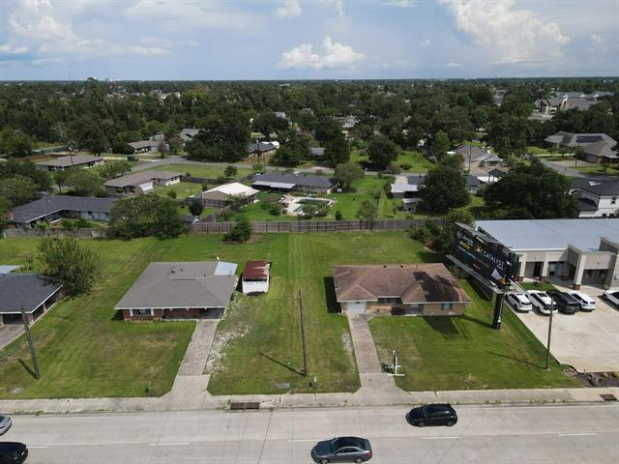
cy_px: 232
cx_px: 310
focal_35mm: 24
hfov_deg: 71.6
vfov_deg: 56.8
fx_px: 429
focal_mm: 4.5
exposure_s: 1/1000
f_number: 2.8
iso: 100
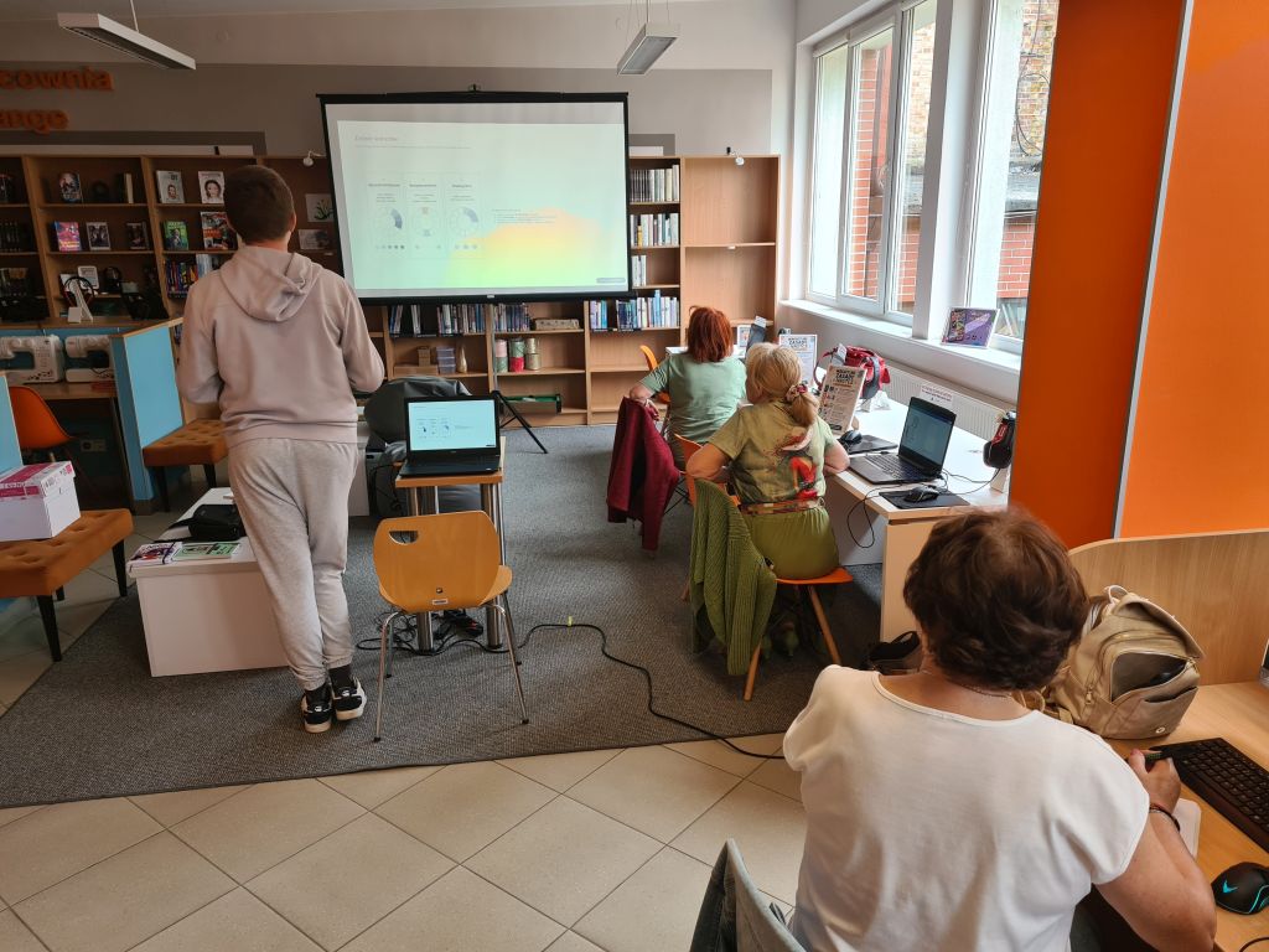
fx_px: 953
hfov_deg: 67.3
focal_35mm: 26
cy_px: 476
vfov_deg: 53.1
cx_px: 634
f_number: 1.8
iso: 80
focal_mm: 5.4
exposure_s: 1/100
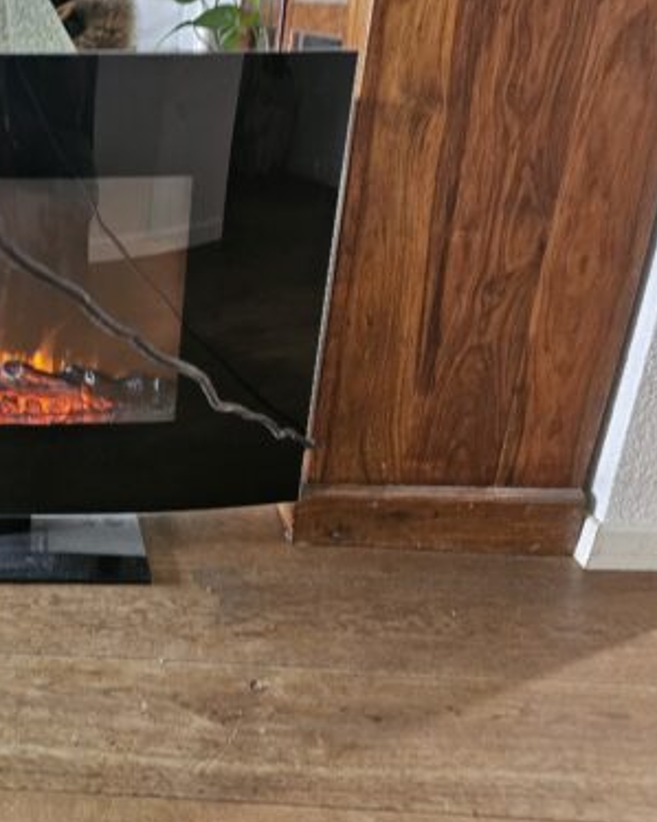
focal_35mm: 36
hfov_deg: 37.0
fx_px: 875
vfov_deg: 50.1
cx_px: 4
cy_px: 345
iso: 800
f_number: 1.7
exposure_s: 1/25
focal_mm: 6.3
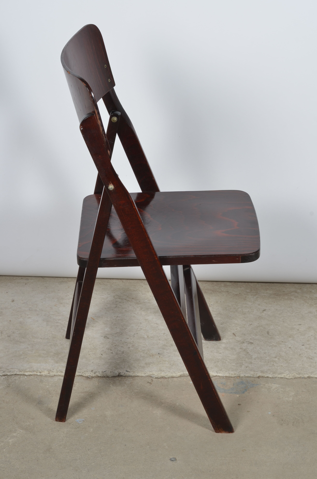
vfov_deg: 27.0
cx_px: 158
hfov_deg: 18.1
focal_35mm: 75
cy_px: 240
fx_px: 995
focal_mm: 50
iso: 100
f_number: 11
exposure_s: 1/125
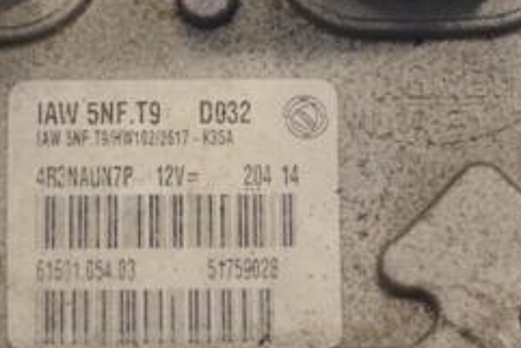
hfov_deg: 10.0
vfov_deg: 6.7
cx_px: 214
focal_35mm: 205
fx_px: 2972
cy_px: 95
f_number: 5.6
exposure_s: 1/60
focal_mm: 55
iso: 250
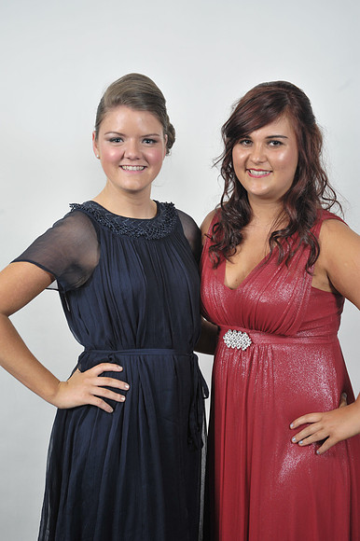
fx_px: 931
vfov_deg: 32.4
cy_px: 270
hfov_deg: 21.9
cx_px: 180
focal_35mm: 62
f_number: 7.1
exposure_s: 1/160
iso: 1000
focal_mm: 62
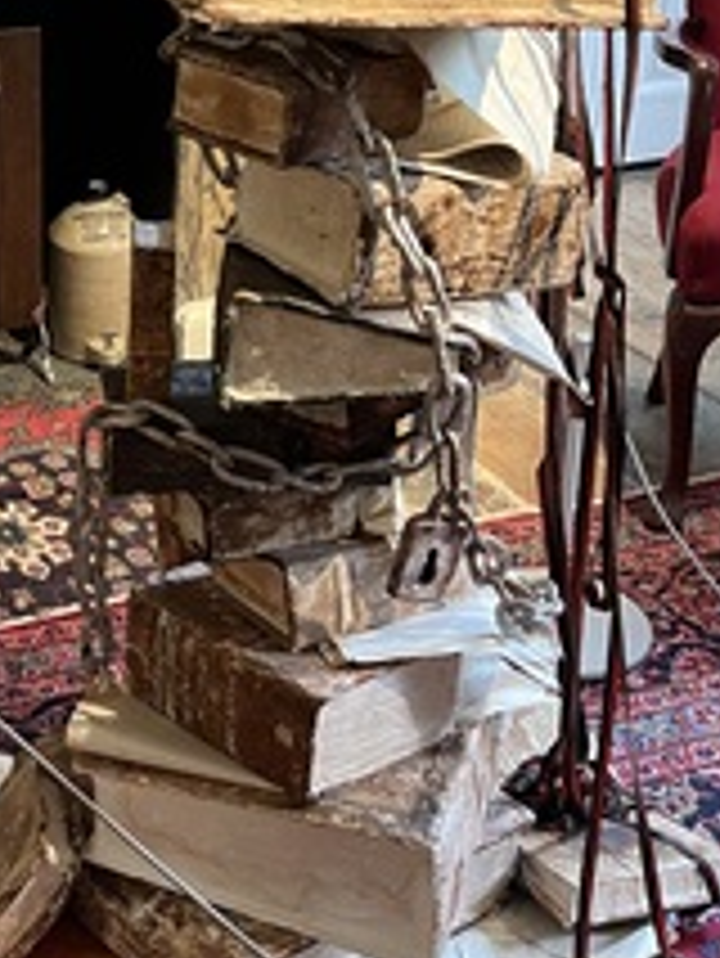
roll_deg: +1.9
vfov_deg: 31.1
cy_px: 229
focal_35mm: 61
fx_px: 1690
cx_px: -2
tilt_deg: -21.3
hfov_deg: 23.1
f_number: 1.6
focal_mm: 5.1
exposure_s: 1/60
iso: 320
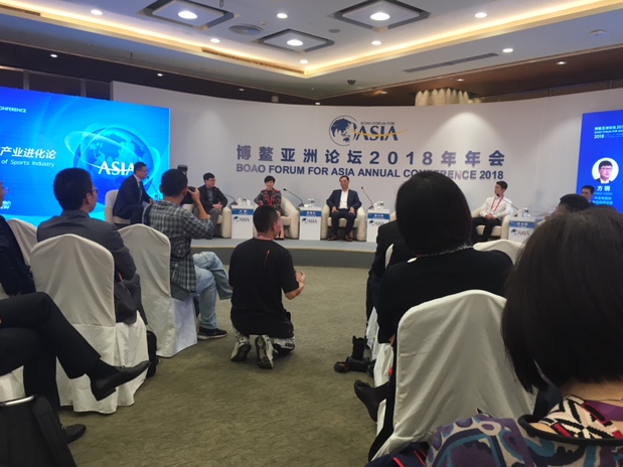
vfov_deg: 46.8
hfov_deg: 60.0
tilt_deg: -3.8
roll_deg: -2.2
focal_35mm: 30
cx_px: 306
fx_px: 540
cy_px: 238
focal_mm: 4.15
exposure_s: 1/33
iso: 32
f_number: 2.2
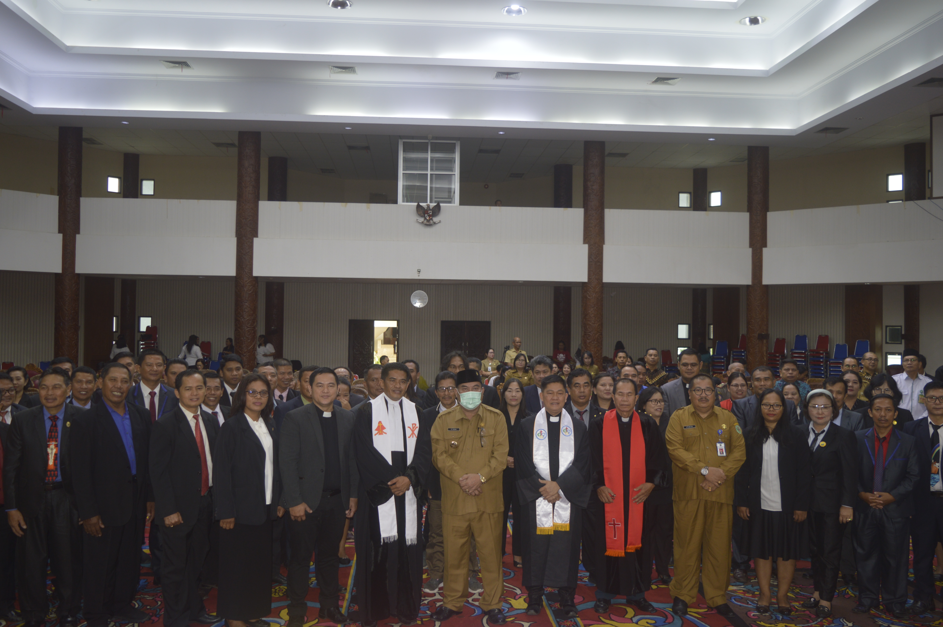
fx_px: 824
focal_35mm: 32
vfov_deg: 41.6
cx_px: 472
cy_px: 314
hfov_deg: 59.5
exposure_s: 1/30
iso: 220
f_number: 3.8
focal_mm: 21
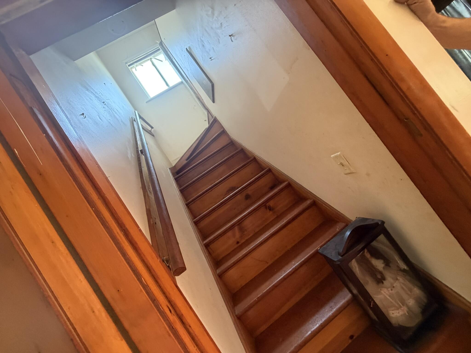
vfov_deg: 85.7
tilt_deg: +2.7
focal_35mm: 14
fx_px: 190
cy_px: 176
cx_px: 236
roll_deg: +38.0
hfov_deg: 102.1
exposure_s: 1/60
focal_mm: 2.22
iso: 400
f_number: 2.2
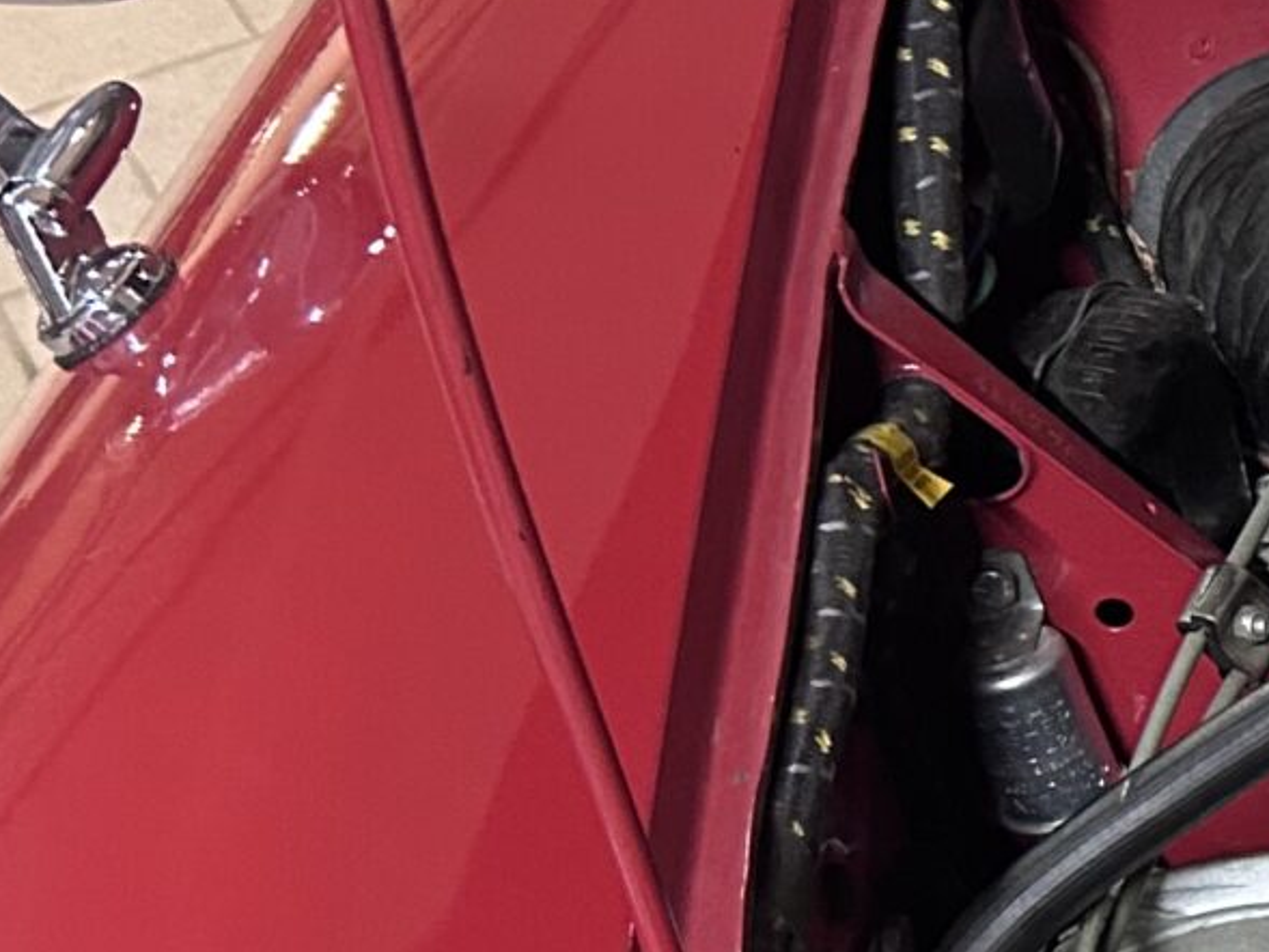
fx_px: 4143
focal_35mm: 113
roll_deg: +2.2
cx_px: 2603
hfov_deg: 14.3
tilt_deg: -38.8
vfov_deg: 13.1
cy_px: 678
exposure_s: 1/33
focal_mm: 5.7
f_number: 1.5
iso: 400
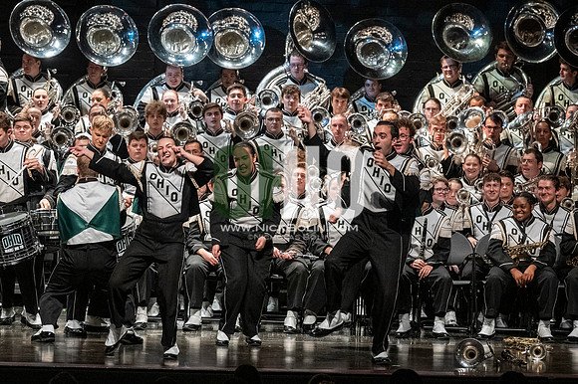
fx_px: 3370
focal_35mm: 210
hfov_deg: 9.8
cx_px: 289
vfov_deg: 6.5
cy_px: 192
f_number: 4
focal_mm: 140
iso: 4000
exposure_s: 1/500
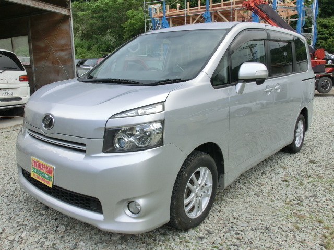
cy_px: 125
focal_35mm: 33
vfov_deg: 42.9
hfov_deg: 55.4
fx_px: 318
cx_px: 167
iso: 100
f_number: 3.7
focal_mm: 5.86
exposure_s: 1/125
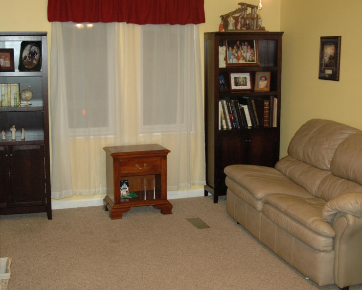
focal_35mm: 48
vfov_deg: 31.5
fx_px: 514
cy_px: 146
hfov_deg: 38.7
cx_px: 156
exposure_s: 1/60
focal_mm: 28
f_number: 4
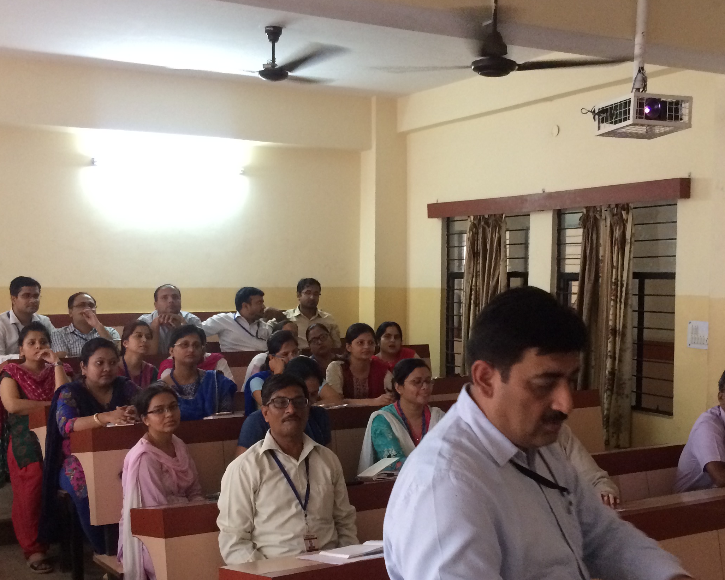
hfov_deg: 41.1
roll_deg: -0.8
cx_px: 400
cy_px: 345
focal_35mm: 45
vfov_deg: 33.3
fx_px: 966
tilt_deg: -4.7
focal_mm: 4.15
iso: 320
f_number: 2.2
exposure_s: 1/33
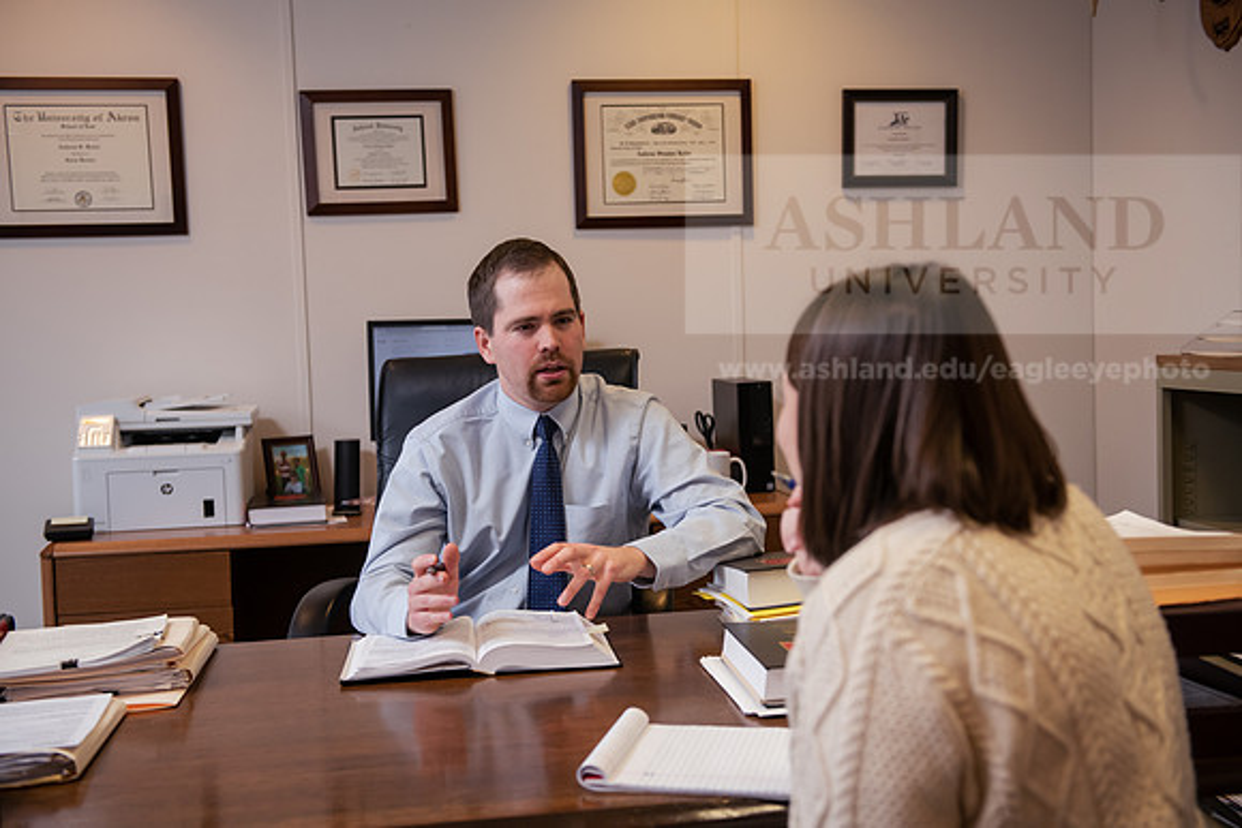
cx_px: 621
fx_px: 1518
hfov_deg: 44.5
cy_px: 414
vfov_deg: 30.5
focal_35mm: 44
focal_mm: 44
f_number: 3.5
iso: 1000
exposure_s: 1/160
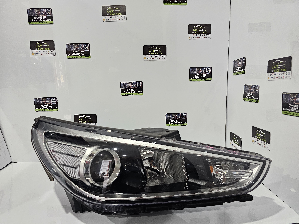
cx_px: 150
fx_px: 199
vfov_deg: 58.9
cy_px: 112
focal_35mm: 23
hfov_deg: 73.9
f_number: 1.7
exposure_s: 1/100
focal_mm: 6.3
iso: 400
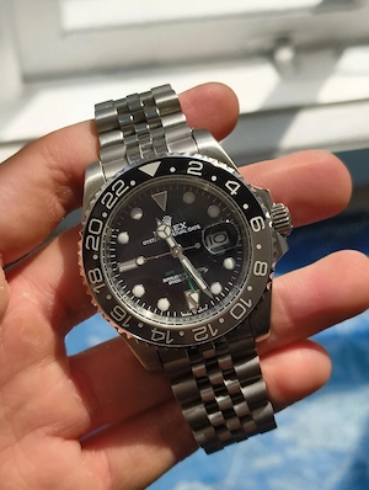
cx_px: 184
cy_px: 245
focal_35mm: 50
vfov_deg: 38.1
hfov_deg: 29.2
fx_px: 708
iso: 101
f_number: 1.87
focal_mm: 5.56
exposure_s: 1/2000
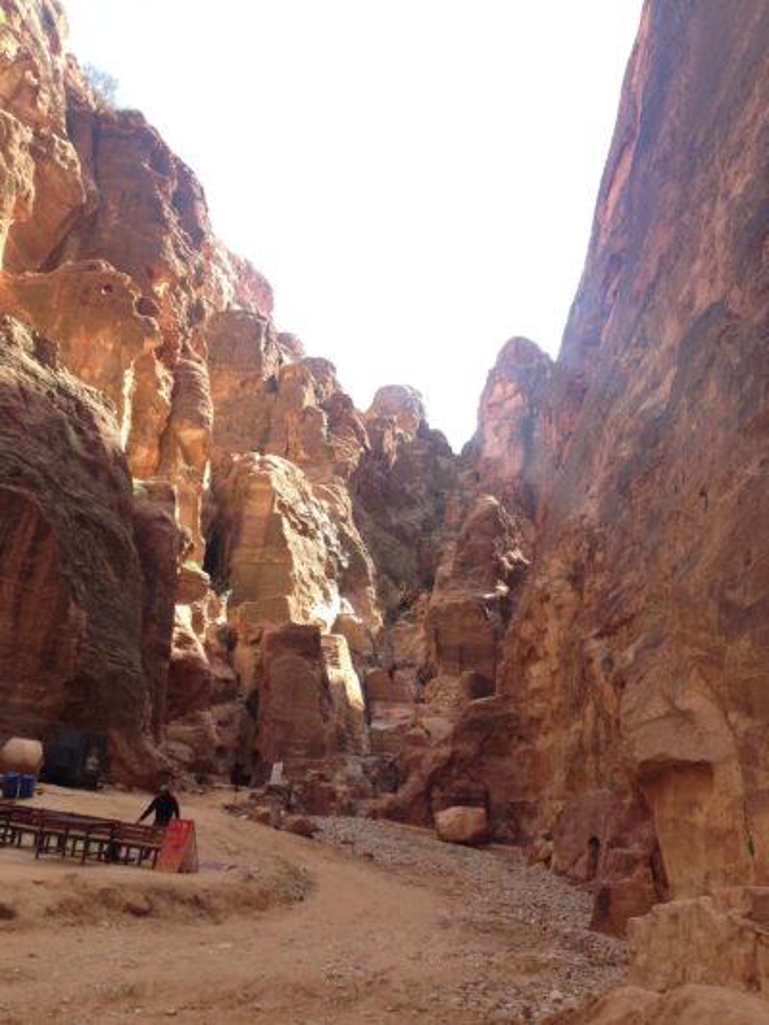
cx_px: 384
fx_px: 977
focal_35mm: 33
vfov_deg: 55.3
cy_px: 512
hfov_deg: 43.0
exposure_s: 1/275
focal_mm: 4.12
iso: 50
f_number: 2.4
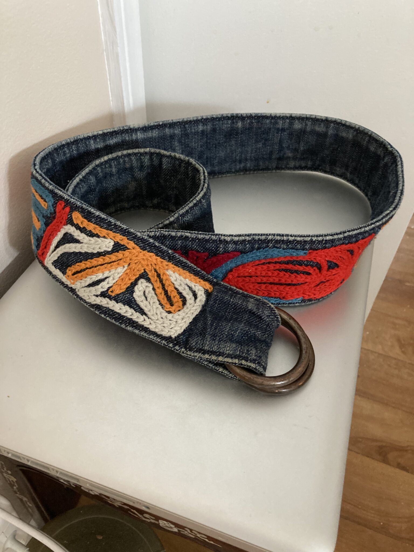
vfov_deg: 63.4
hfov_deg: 49.7
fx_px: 446
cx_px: 207
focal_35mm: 28
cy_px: 276
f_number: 1.8
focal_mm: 3.99
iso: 400
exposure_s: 1/30
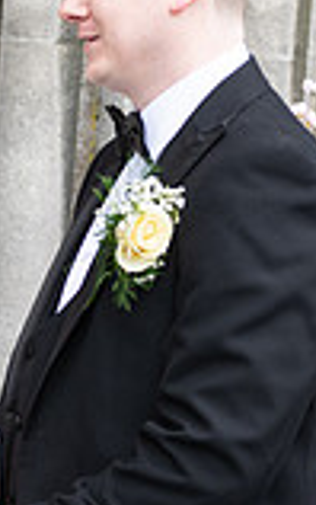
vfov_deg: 15.5
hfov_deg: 9.5
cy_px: 193
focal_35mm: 135
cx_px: -128
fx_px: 1857
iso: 125
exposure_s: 1/160
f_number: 3.5
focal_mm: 36
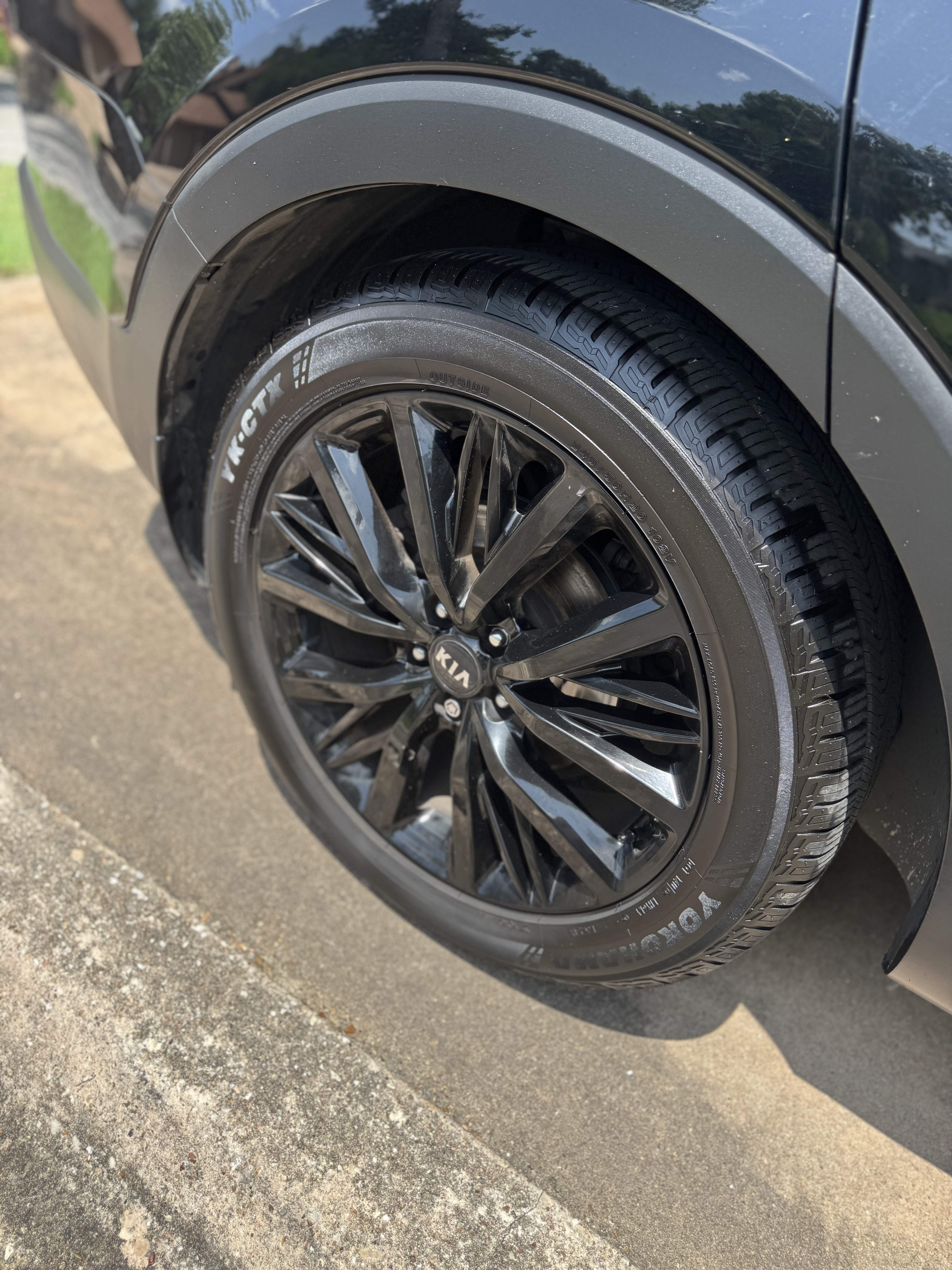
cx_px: 476
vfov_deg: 71.6
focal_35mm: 24
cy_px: 635
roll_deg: -1.9
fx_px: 880
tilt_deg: -31.8
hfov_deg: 56.8
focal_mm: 6.76
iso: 80
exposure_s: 1/2252
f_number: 1.78
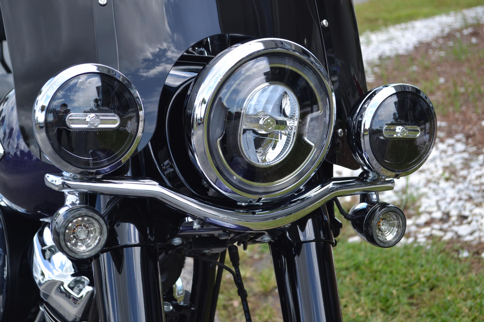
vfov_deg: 20.6
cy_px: 161
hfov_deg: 30.5
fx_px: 887
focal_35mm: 66
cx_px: 242
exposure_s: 1/125
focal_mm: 44
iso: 100
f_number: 5.6
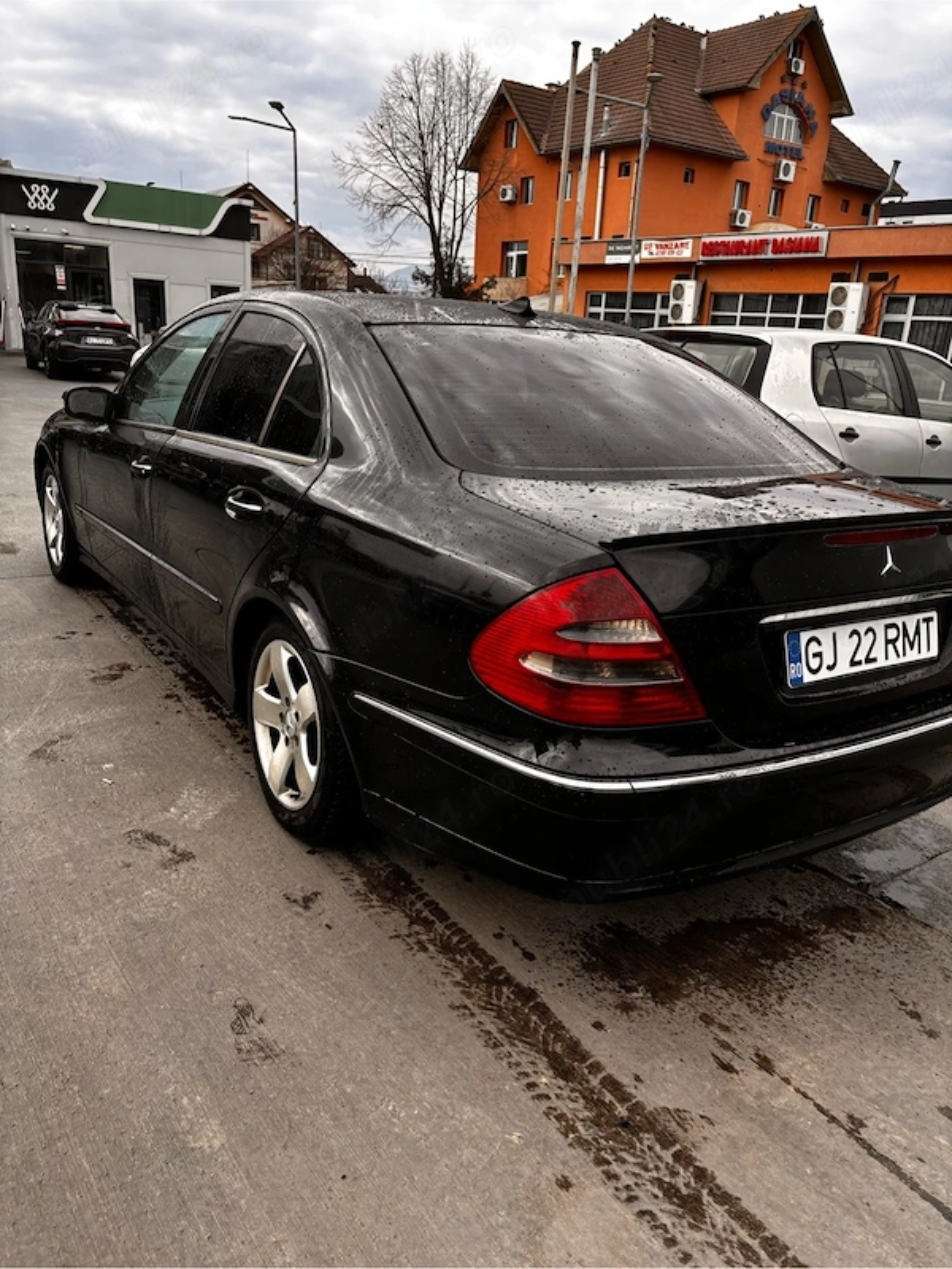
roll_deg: -4.0
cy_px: 634
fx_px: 953
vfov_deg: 67.3
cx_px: 476
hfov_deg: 53.1
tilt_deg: -18.3
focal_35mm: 26
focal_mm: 5.96
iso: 50
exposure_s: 1/707
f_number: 1.6
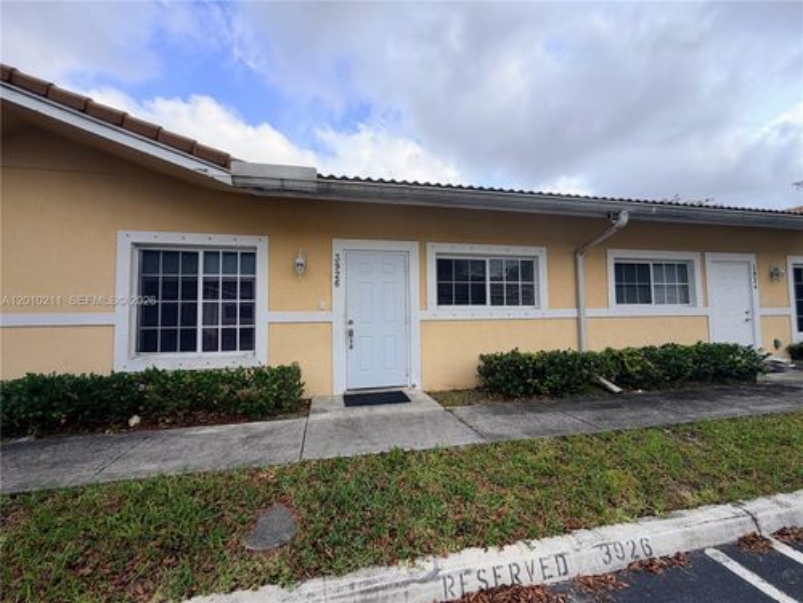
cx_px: 402
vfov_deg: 85.7
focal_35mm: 14
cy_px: 302
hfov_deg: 102.1
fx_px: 325
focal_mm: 2.22
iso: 40
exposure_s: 1/760
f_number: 2.2
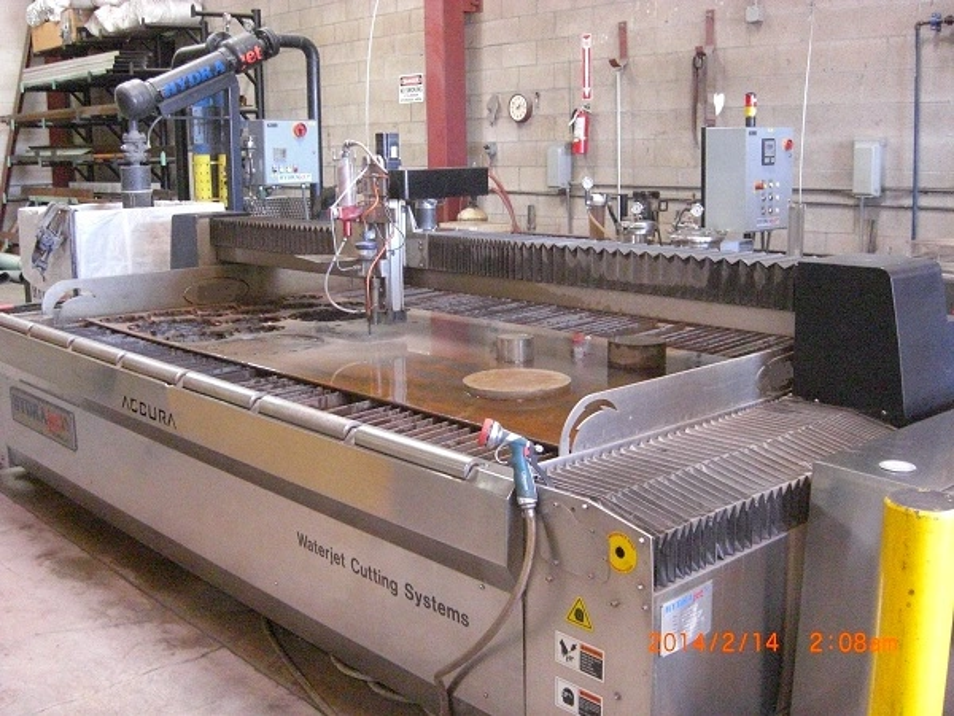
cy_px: 358
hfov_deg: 49.0
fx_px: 1047
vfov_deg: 37.7
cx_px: 477
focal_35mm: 38
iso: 1600
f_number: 2.8
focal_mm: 7.9
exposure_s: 1/100
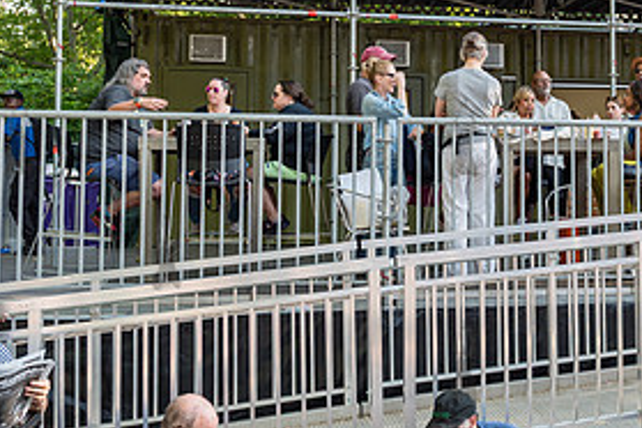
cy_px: 137
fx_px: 963
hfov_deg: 36.2
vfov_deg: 24.9
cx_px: 463
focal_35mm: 54
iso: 200
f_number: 3.2
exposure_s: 1/250
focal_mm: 26
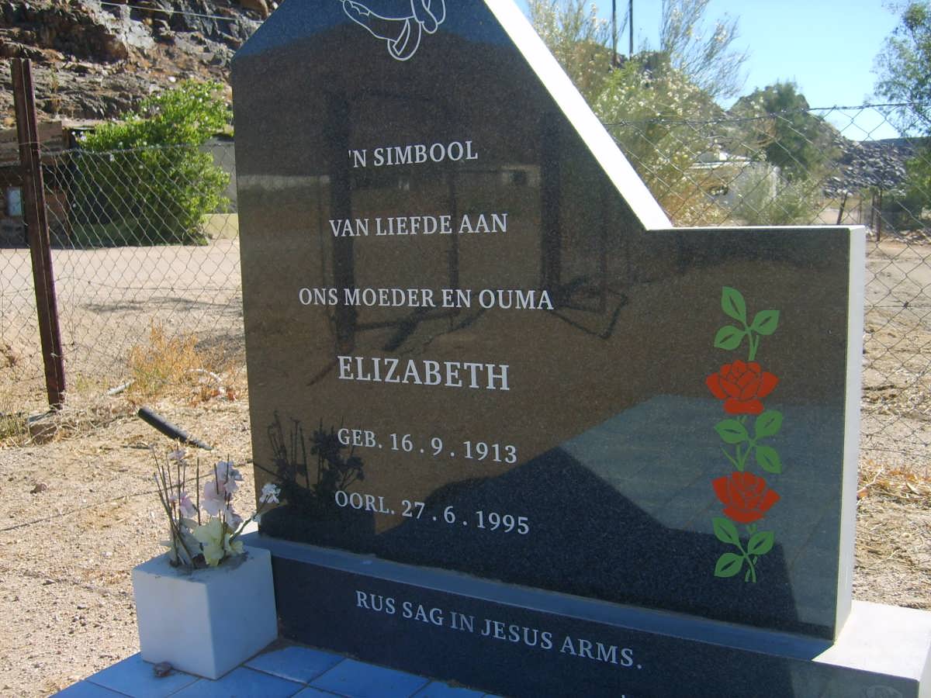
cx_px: 466
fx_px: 941
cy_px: 349
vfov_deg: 40.7
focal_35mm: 35
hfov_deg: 52.6
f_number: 2.8
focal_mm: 5.8
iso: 50
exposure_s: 1/500
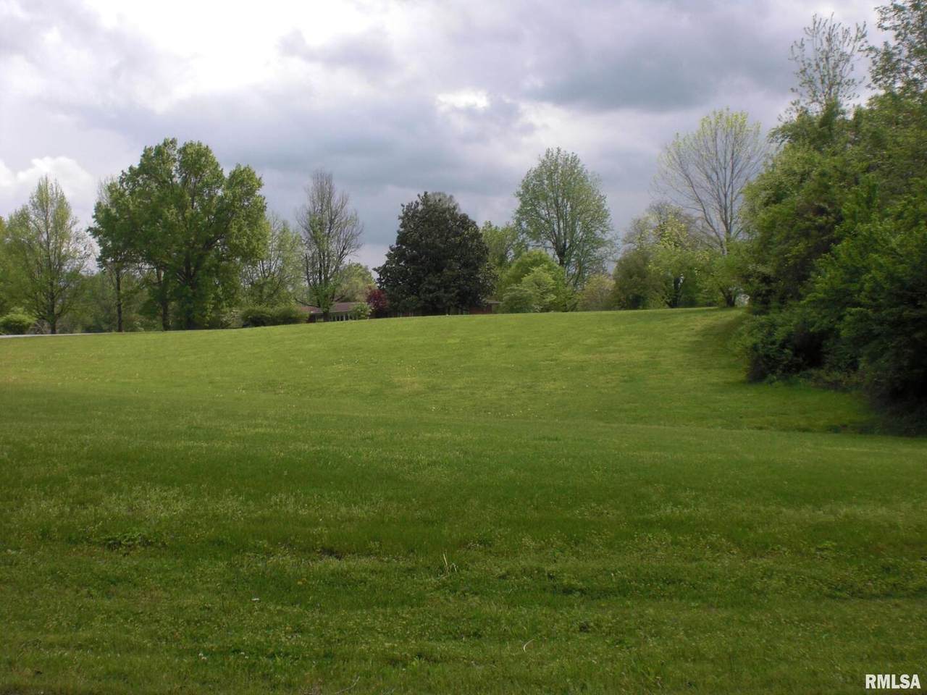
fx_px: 1018
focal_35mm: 38
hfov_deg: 49.0
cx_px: 464
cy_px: 348
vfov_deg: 37.7
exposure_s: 1/200
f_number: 5.6
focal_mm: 6.3
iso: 64
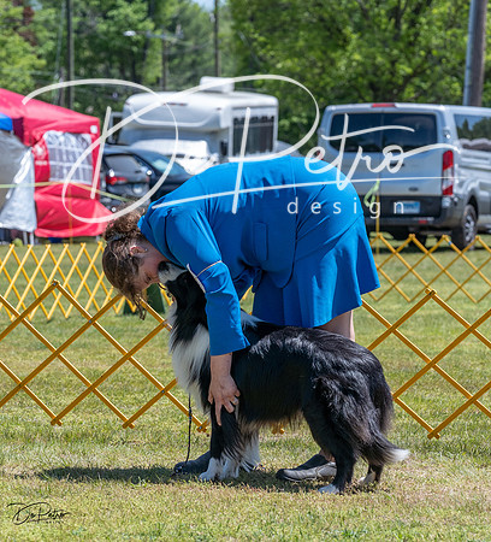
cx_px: 238
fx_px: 3378
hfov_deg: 8.3
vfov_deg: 9.2
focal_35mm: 200
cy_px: 277
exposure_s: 1/1600
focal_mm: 133
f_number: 7.1
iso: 800
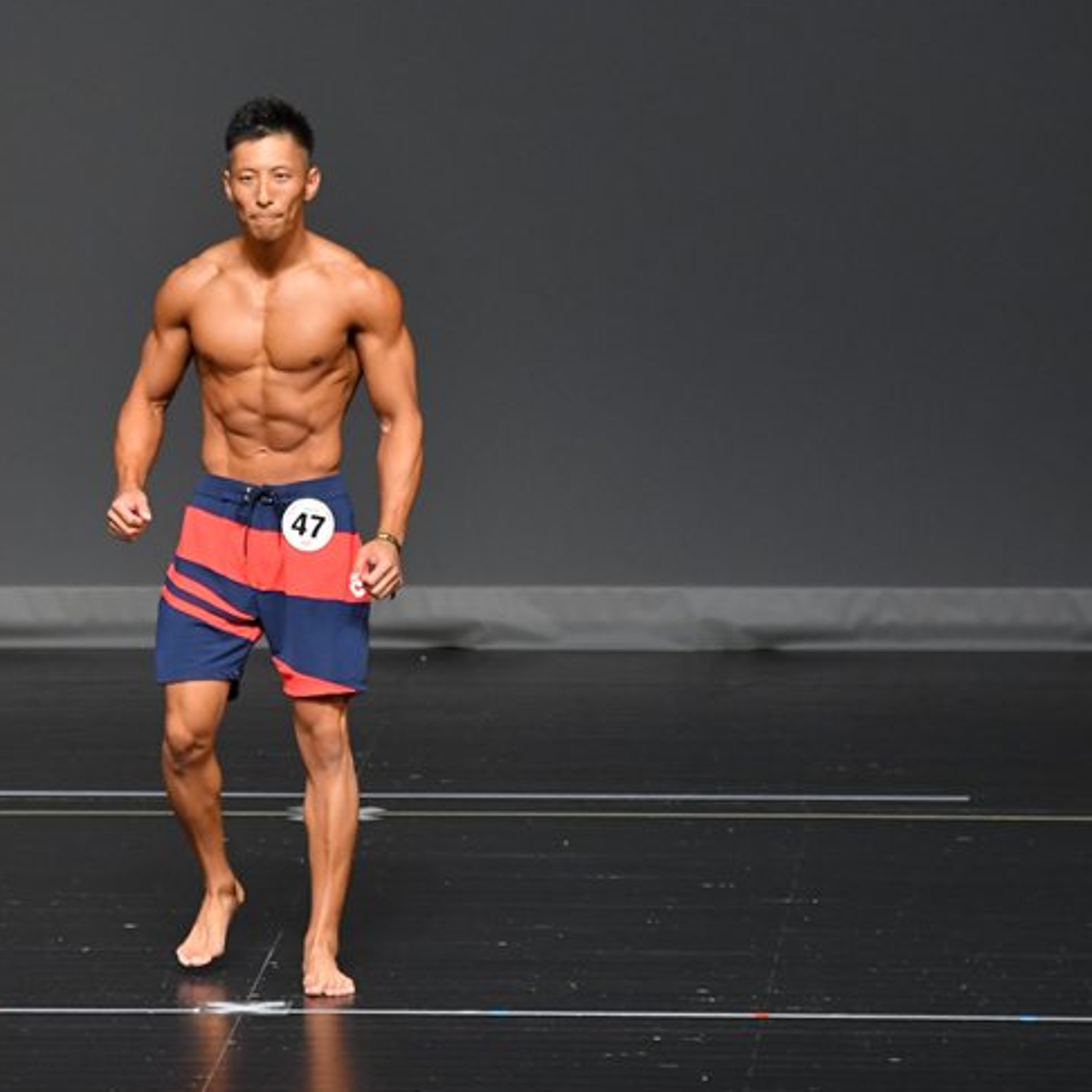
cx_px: 237
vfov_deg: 4.3
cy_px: 550
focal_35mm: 406
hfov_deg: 4.3
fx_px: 14490
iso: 2500
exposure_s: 1/400
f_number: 5.6
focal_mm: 200
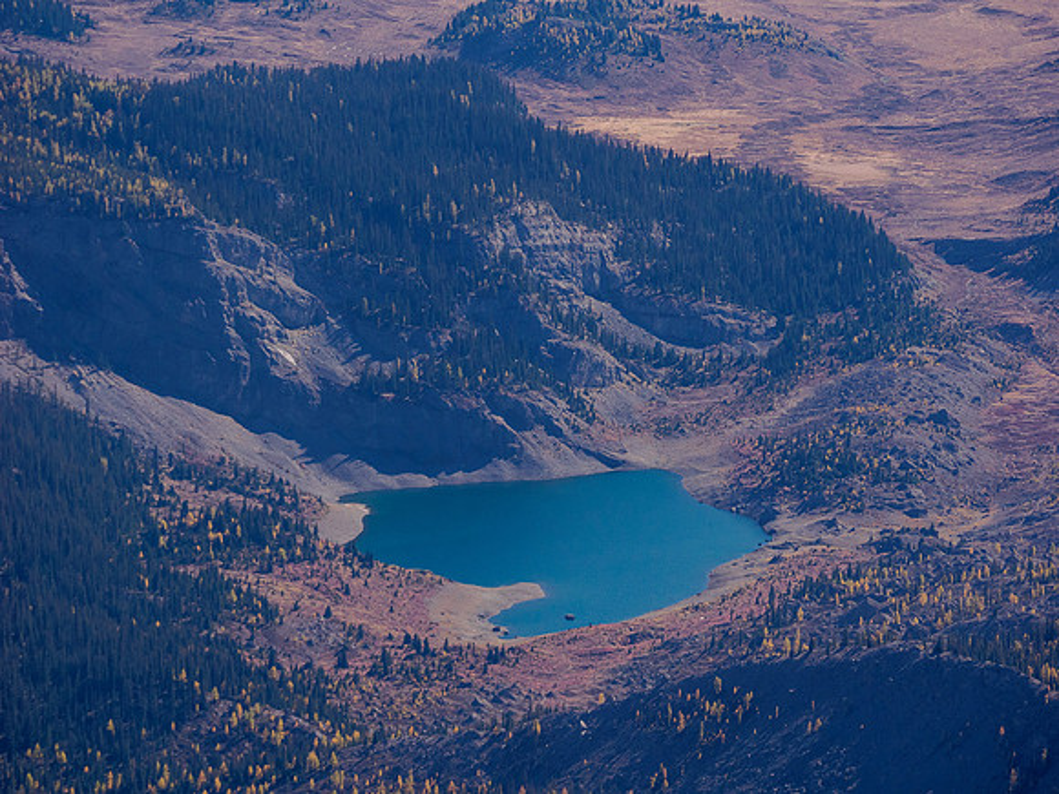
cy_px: 397
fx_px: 9178
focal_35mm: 300
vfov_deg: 5.0
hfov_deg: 6.6
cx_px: 530
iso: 500
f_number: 8
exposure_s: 1/320
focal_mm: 150
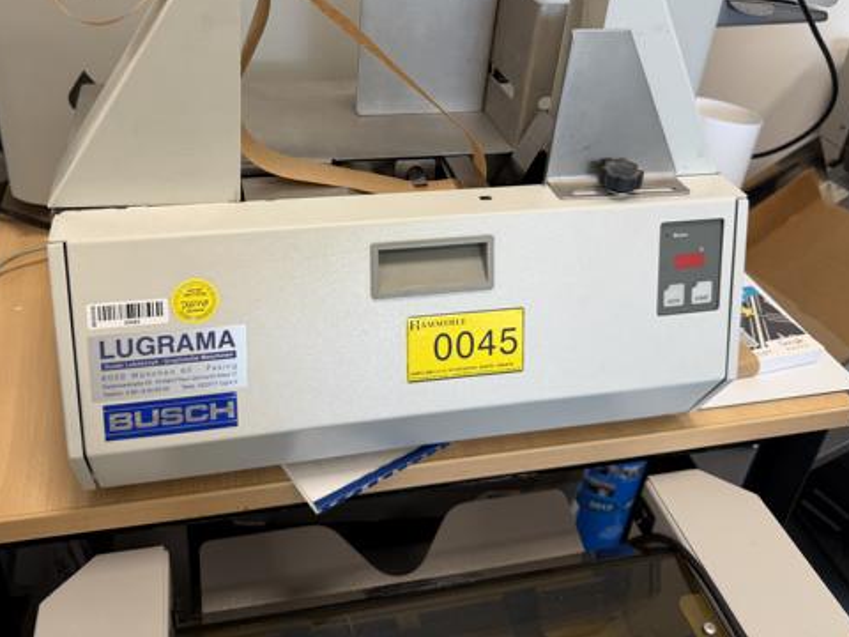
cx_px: 379
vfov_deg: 43.6
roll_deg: -3.6
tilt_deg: -30.2
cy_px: 214
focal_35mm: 32
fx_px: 785
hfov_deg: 56.7
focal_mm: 6.76
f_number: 1.78
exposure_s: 1/121
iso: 100
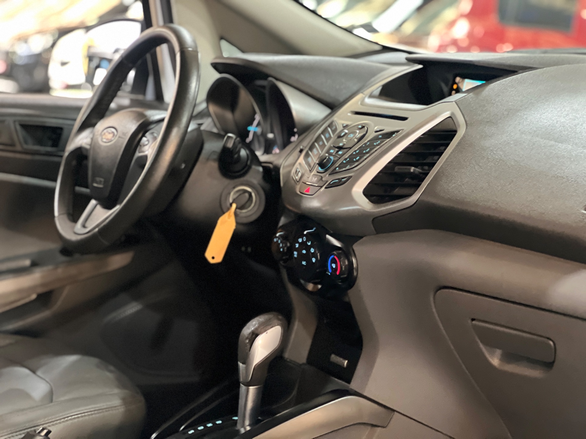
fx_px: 1304
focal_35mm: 77
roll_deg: +1.5
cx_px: 293
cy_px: 220
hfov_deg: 25.3
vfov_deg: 19.1
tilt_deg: -9.4
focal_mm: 9
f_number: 2.8
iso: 1000
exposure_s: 1/15
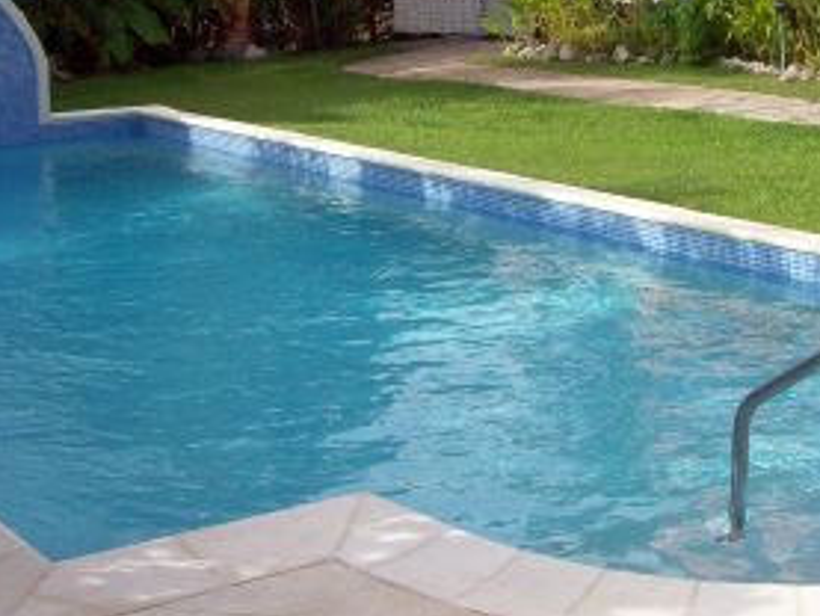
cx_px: 456
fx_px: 1754
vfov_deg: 19.6
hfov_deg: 26.3
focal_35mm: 74
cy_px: 90
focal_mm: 6
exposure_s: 1/487
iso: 80
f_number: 4.8
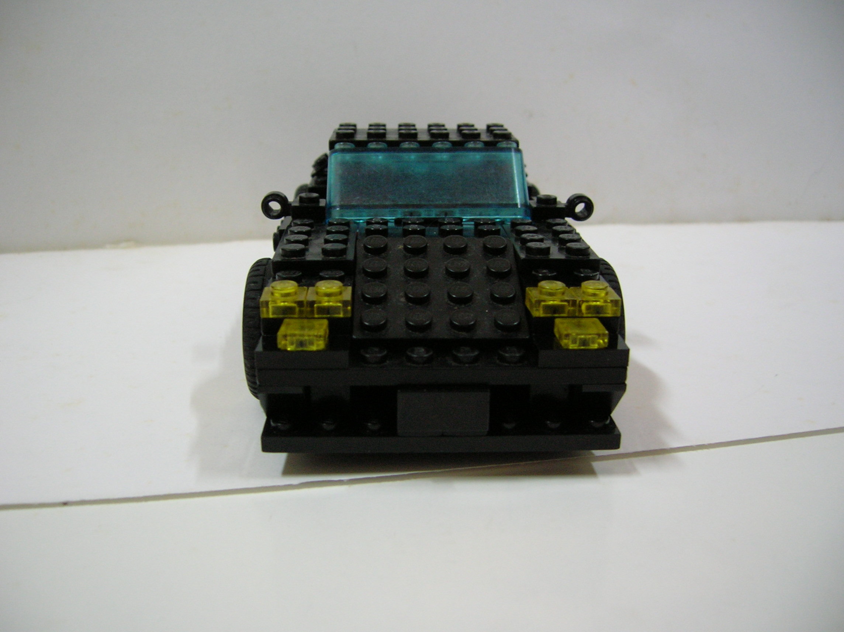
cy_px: 316
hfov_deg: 54.0
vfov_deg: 41.7
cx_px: 422
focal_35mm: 34
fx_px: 828
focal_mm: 5.7
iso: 100
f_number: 2.9
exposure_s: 1/4.6
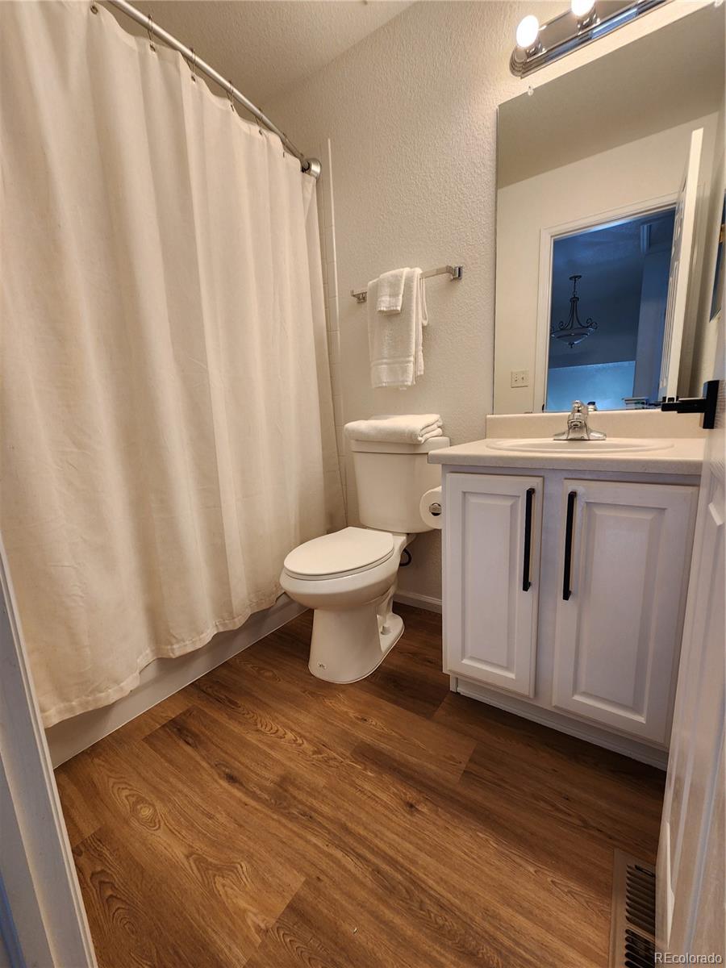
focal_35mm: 13
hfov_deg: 89.9
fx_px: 364
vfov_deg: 106.2
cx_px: 363
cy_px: 484
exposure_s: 1/60
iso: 80
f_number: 2.2
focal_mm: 2.2
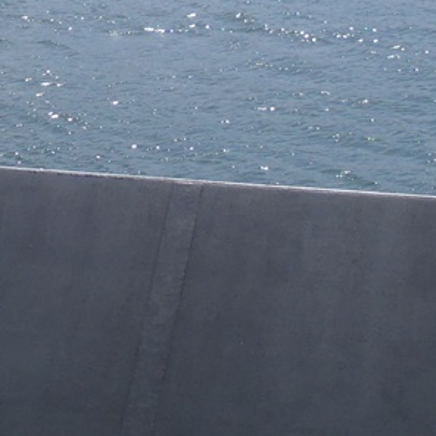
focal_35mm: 104
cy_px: -66
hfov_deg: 16.6
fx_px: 1482
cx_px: 91
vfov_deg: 16.2
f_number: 11
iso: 80
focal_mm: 6.07
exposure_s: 1/125
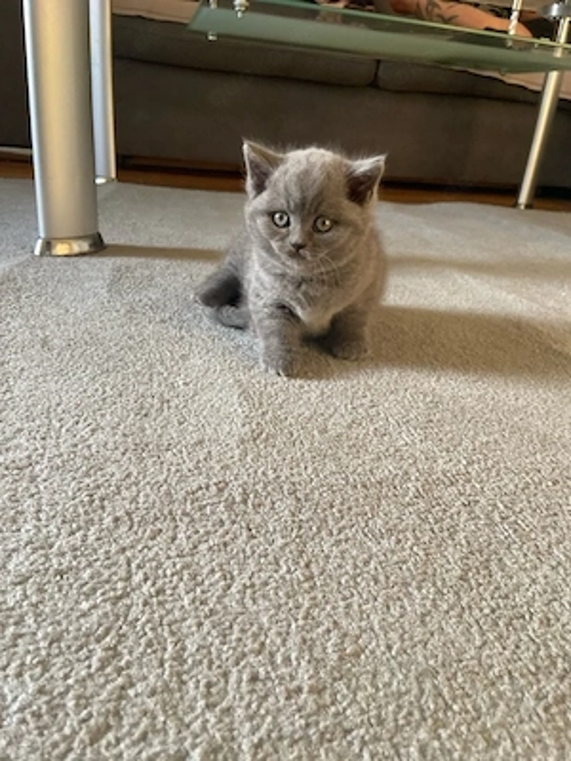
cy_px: 380
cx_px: 286
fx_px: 572
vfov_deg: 67.3
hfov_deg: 53.1
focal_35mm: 26
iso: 200
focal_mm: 4.25
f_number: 1.8
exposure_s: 1/60
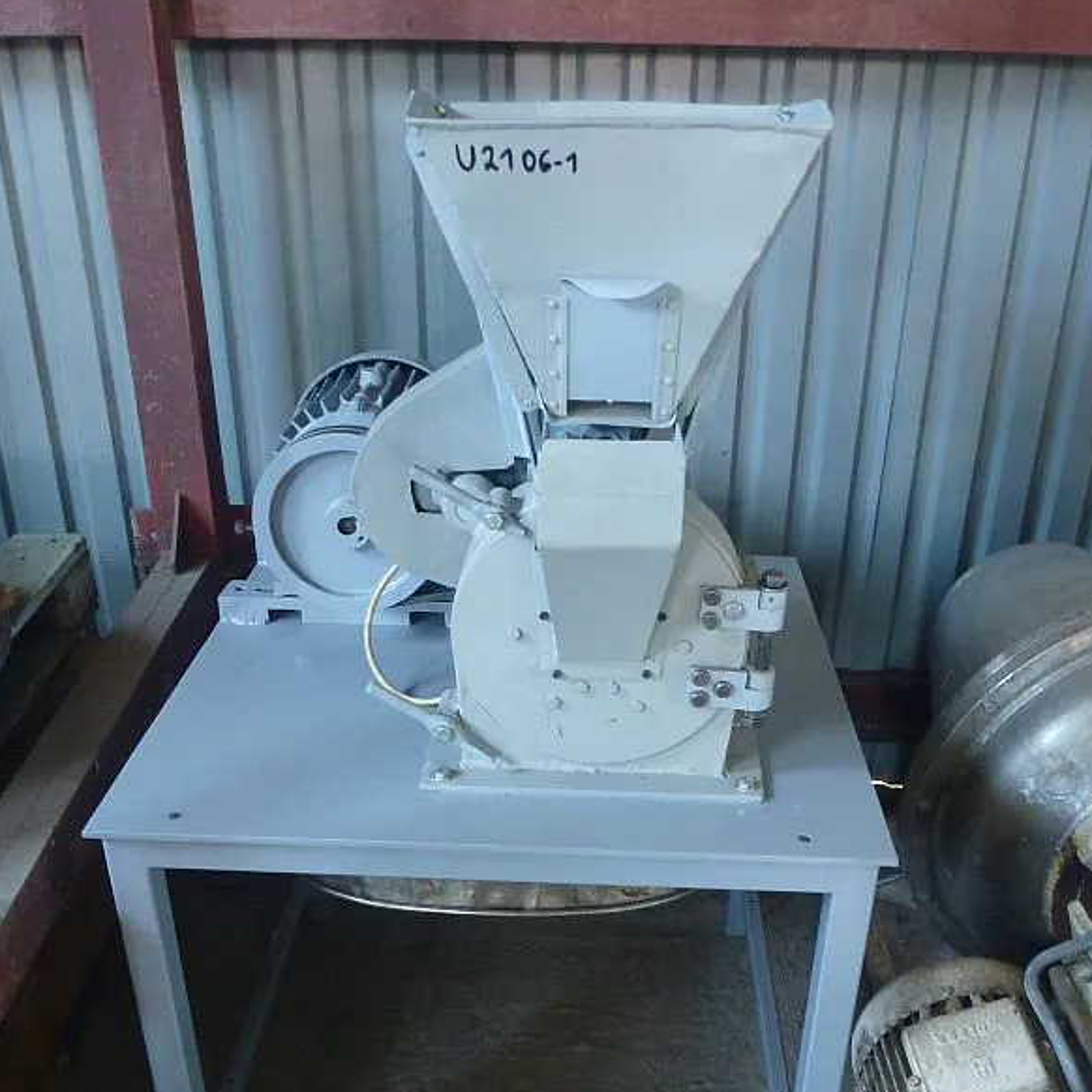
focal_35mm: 34
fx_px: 1213
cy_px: 700
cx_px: 557
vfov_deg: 47.9
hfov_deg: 48.4
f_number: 3.3
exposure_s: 1/8
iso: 400
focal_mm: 4.9
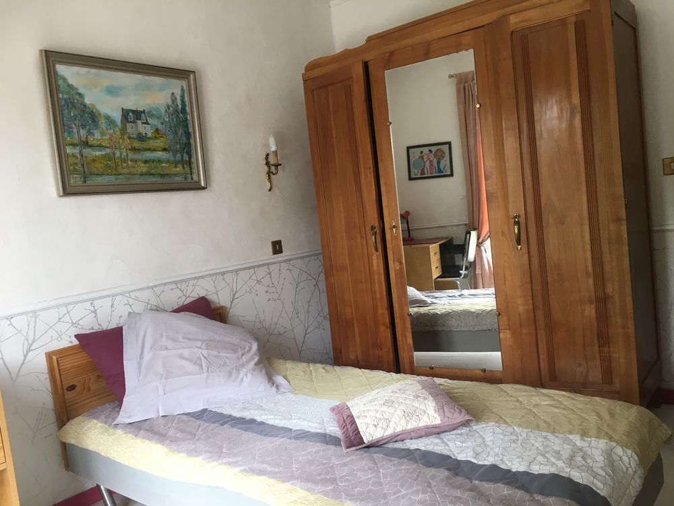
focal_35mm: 29
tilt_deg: -4.1
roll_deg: +6.6
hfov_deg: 61.7
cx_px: 337
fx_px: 565
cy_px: 253
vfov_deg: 48.2
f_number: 2.2
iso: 64
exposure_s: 1/33
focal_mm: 4.15
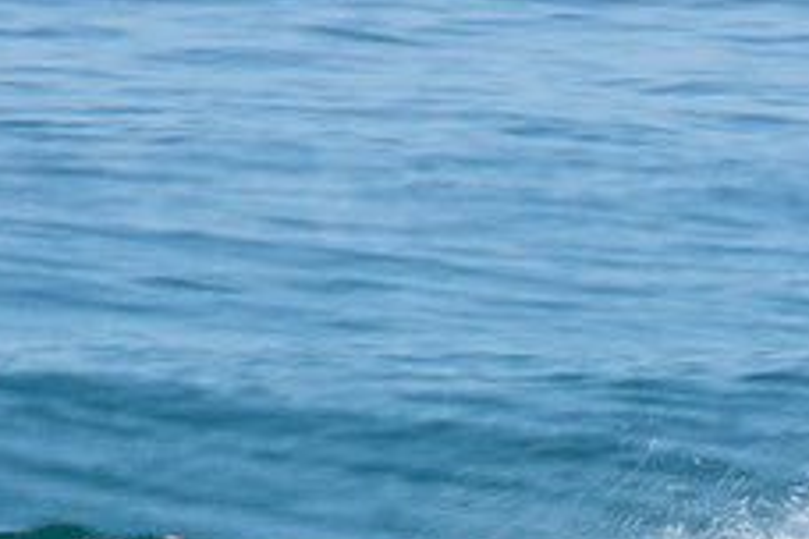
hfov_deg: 1.1
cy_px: 647
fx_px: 42851
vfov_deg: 0.7
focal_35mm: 1907
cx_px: 589
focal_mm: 500
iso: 100
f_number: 25
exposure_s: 1/25
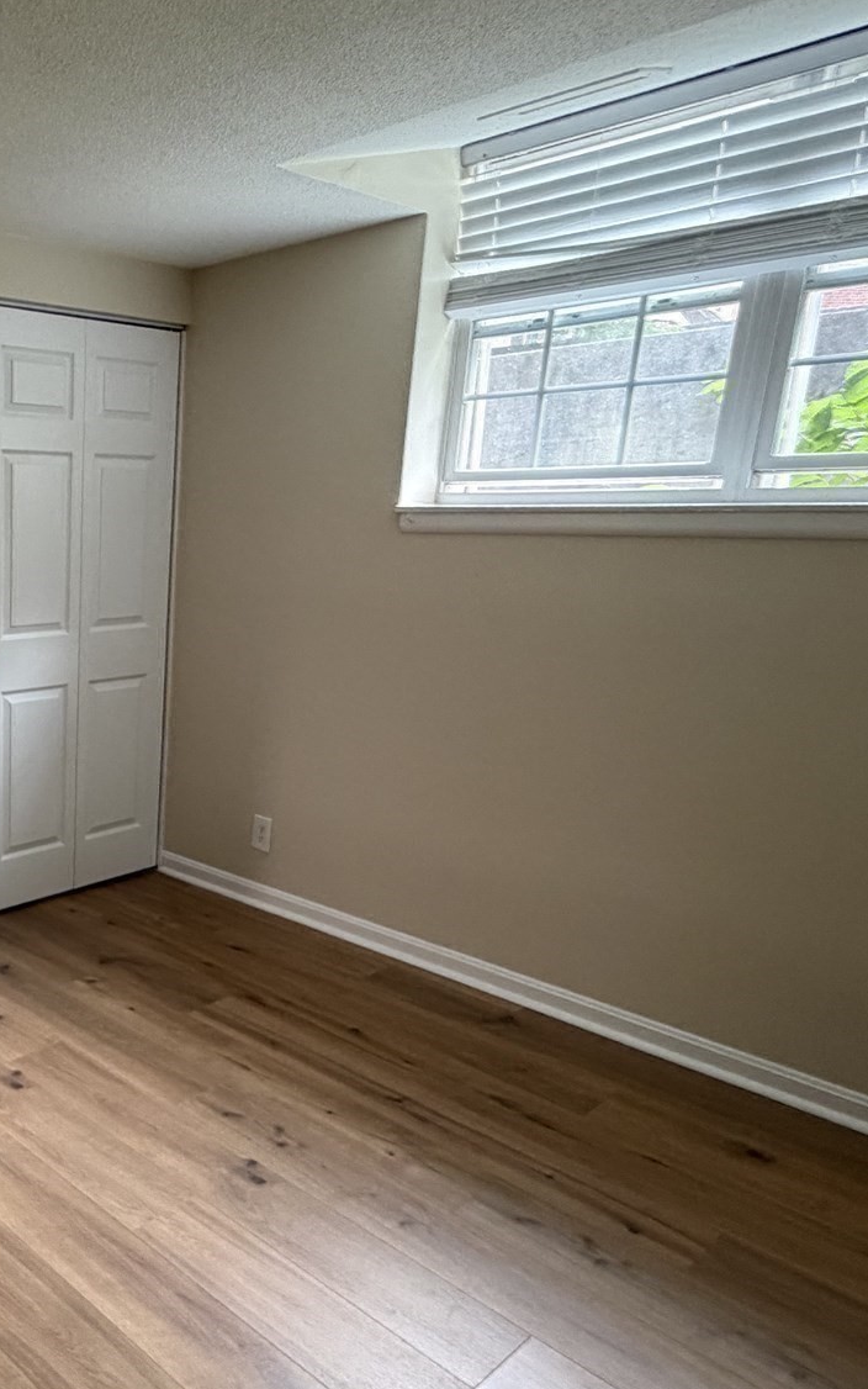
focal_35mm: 27
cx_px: 9
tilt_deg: -15.2
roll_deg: -0.8
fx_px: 1022
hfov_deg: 40.6
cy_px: 786
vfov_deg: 68.1
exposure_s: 1/60
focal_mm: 2.22
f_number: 2.2
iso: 400
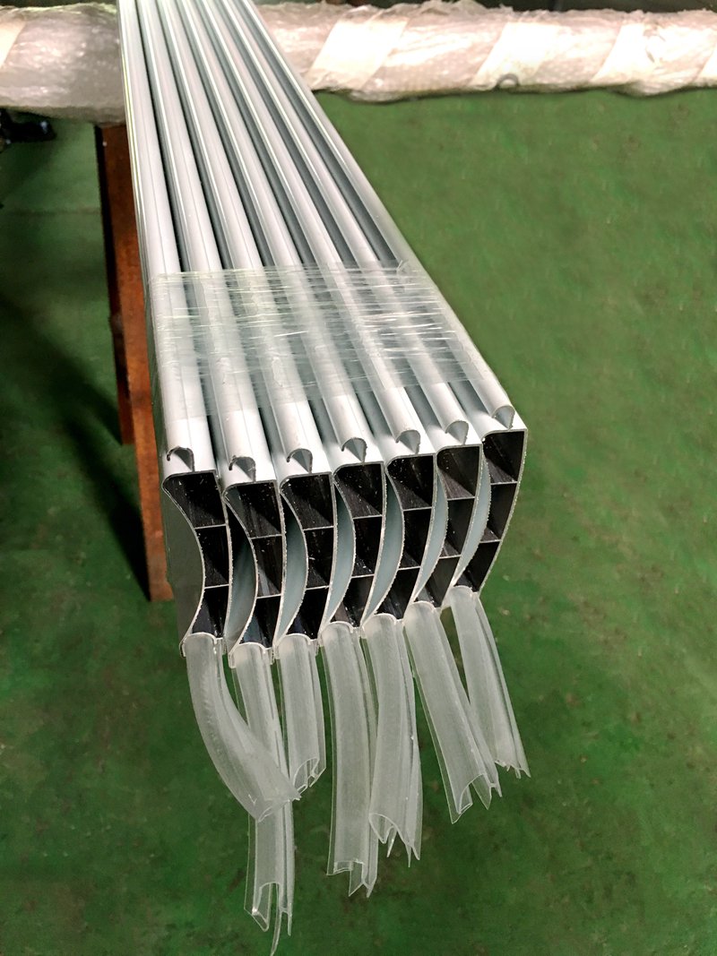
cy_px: 478
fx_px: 801
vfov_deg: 61.7
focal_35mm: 29
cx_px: 358
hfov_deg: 48.2
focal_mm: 4.15
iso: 125
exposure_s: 1/33
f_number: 2.2
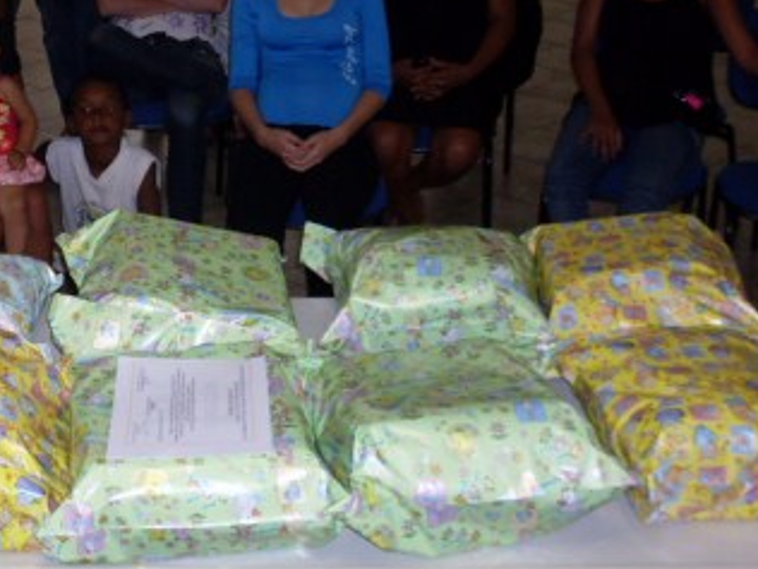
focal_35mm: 77
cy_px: 89
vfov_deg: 18.9
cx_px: 170
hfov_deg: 25.0
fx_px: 1686
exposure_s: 1/45
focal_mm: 6.3
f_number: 2.8
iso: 100
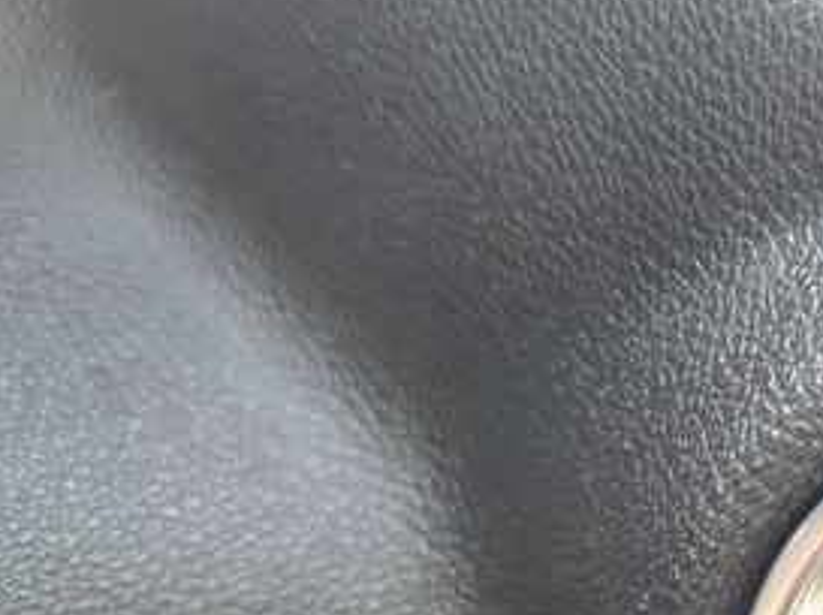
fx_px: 1282
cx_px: 962
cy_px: 651
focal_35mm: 54
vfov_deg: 25.3
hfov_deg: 30.7
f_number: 1.8
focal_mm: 5.4
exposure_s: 1/120
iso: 400
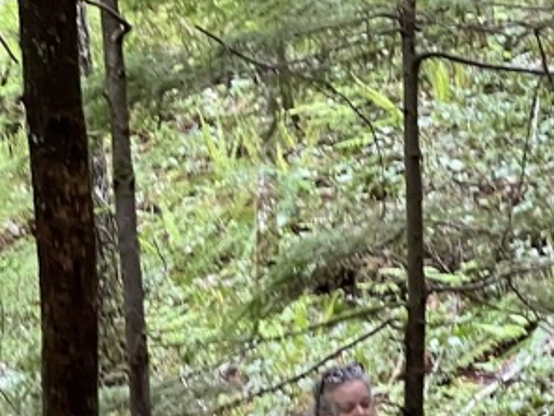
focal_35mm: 266
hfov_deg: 7.4
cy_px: 605
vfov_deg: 5.5
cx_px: 180
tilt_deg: -15.8
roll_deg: +2.7
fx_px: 4257
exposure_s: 1/60
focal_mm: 9
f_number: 2.8
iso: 200
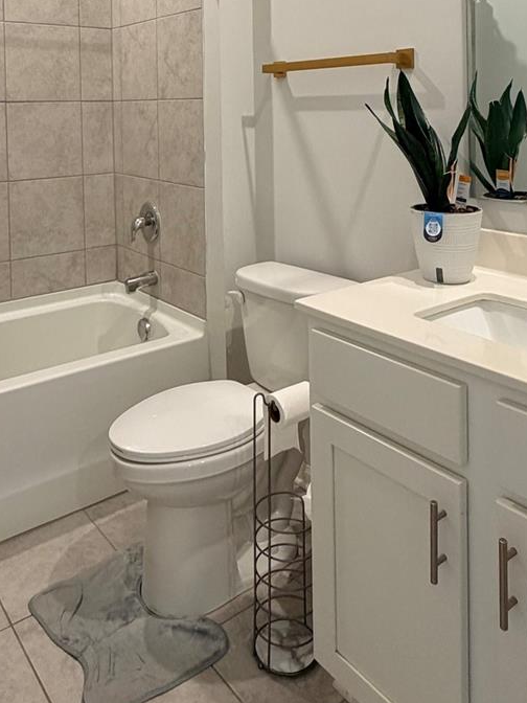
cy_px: 127
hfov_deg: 44.1
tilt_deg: -1.7
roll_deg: +0.8
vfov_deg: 52.6
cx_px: 240
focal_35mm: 32
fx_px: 650
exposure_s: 1/60
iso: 250
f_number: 2.2
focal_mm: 2.22
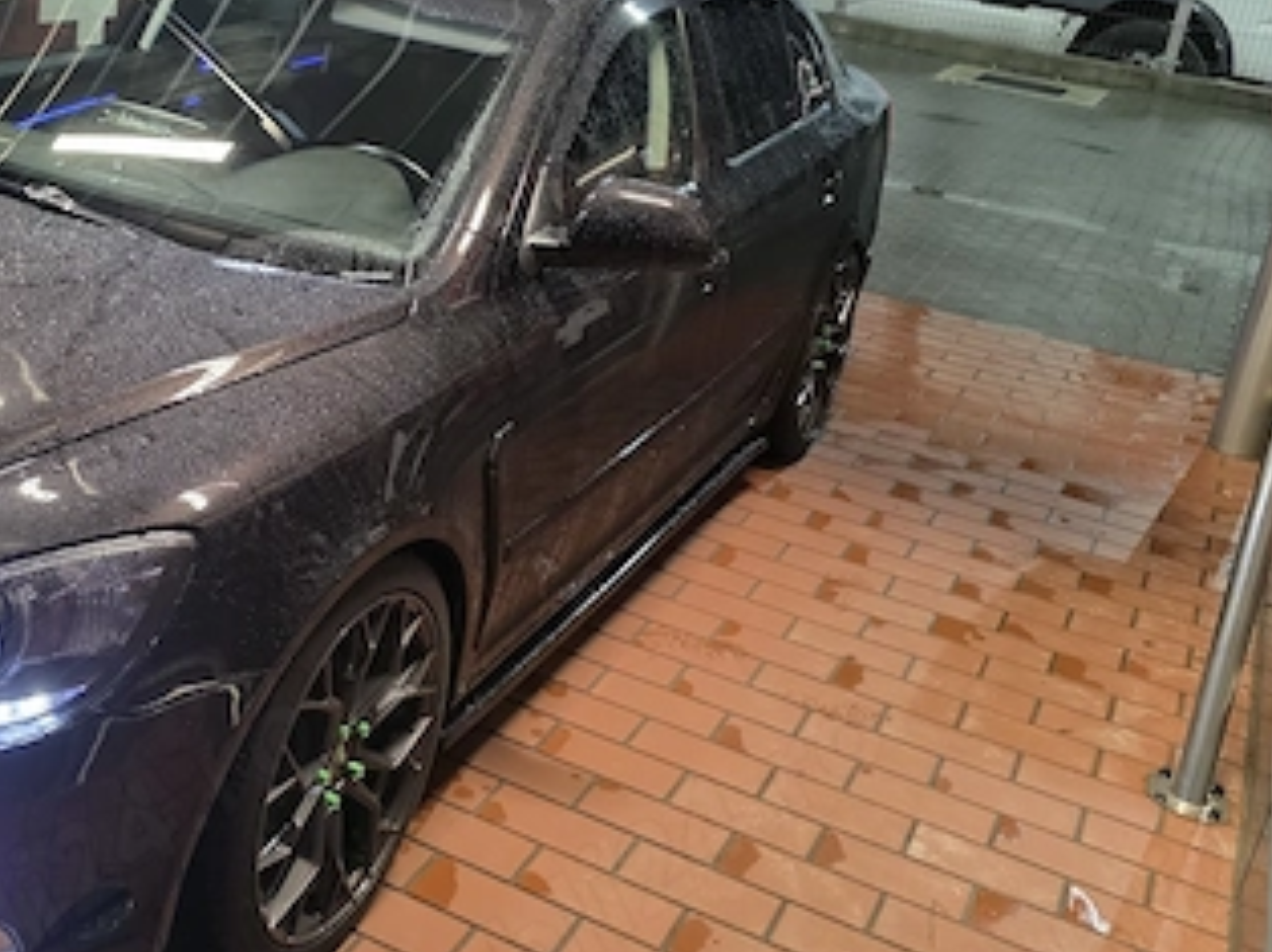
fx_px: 1616
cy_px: 320
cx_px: 336
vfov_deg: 32.6
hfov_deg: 41.8
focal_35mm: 44
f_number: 1.7
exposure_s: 1/100
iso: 800
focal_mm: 6.3
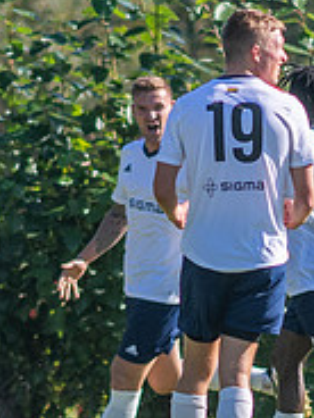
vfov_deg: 0.9
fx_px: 28168
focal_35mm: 2329
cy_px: 413
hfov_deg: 0.6
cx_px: 231
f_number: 3.5
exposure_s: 1/2000
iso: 200
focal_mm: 300
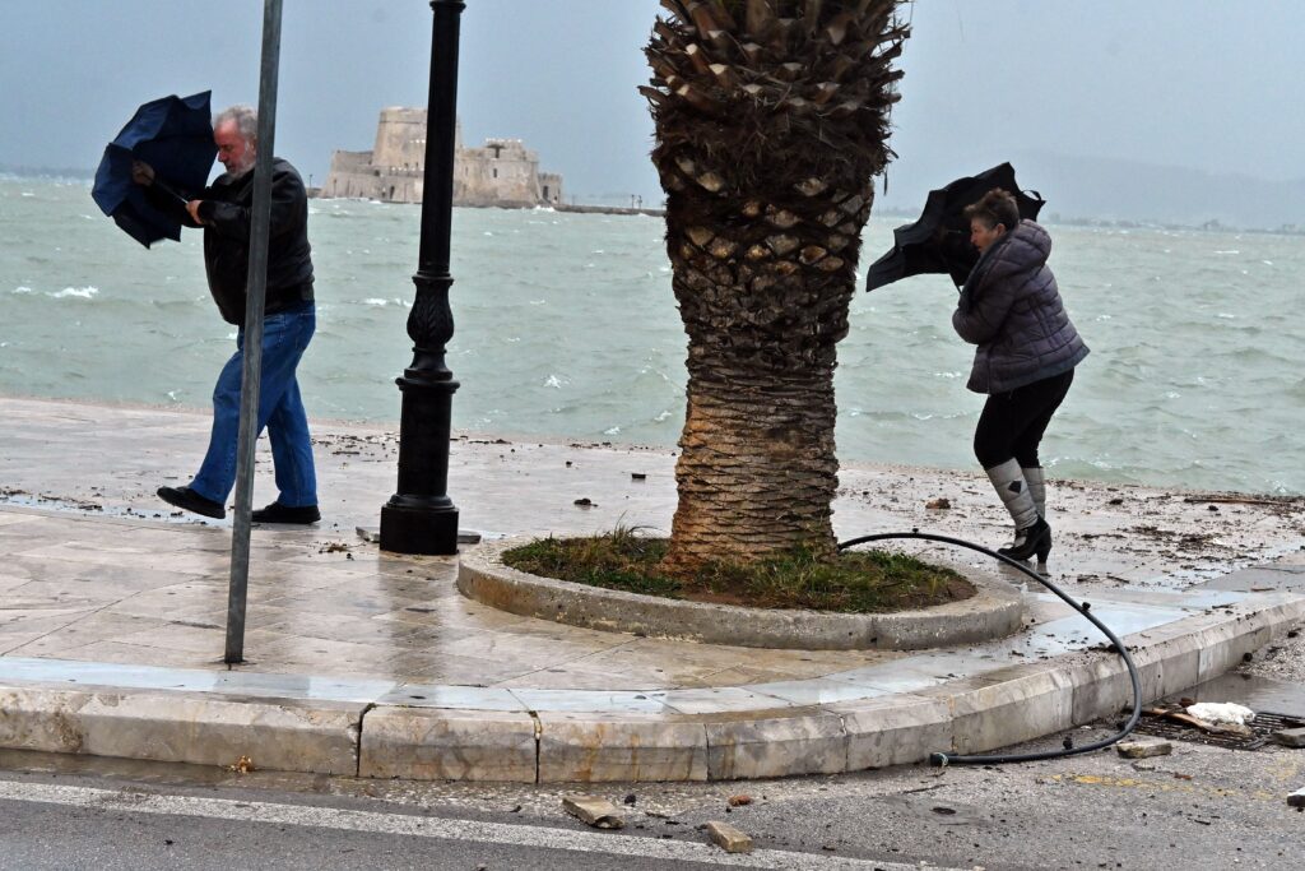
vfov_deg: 18.2
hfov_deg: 27.0
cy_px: 436
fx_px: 2719
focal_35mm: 75
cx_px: 652
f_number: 9
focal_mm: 50
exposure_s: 1/320
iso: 1250
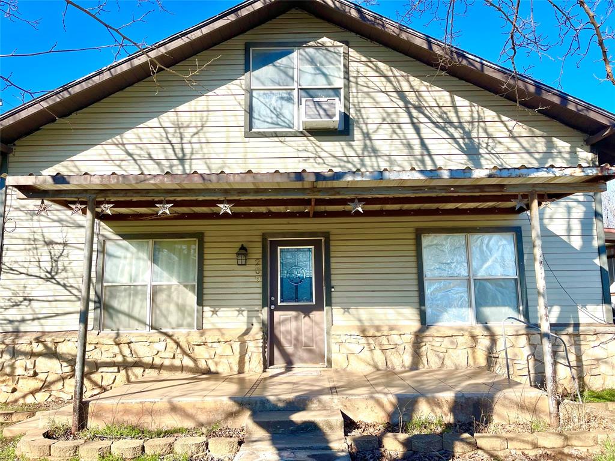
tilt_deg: +9.2
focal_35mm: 25
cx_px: 308
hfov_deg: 69.4
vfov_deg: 54.9
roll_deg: -0.7
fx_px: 444
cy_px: 230
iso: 32
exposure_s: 1/2924
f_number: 1.6
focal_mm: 5.1
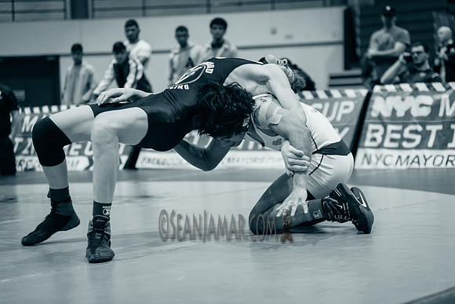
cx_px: 228
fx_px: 1011
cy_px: 152
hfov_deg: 25.4
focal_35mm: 80
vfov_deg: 17.1
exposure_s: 1/320
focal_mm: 80
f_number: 2.8
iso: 4000
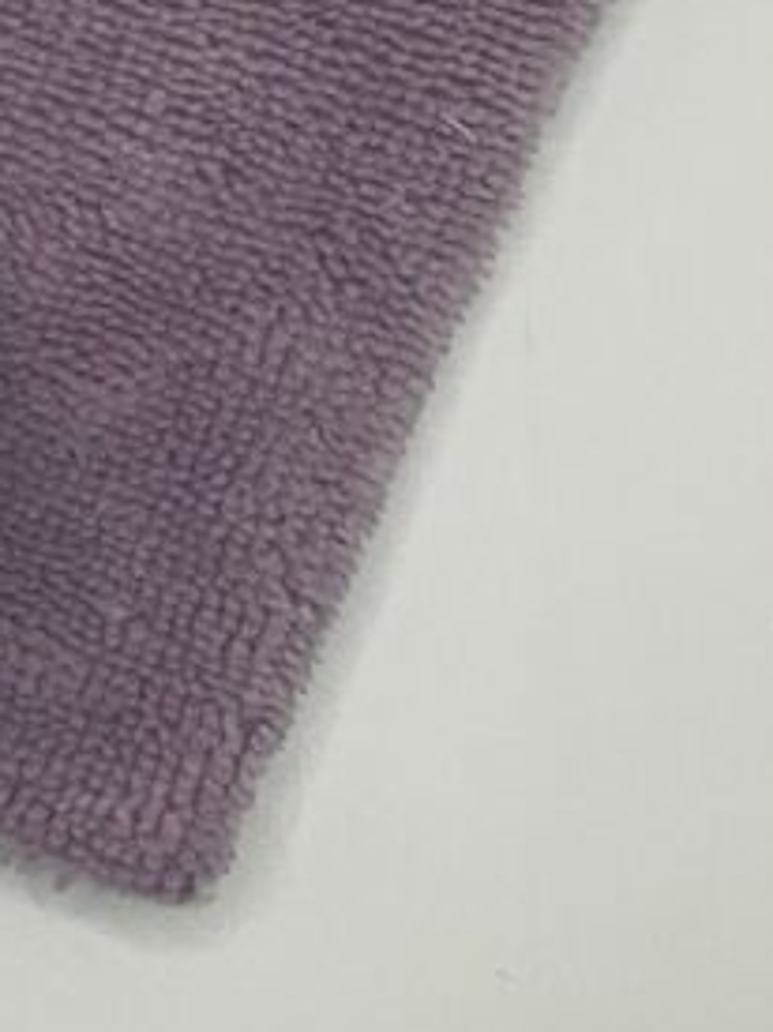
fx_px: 3218
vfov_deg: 18.1
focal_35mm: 108
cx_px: -495
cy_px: 214
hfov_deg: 12.8
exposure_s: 1/141
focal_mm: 3
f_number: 1.8
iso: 20
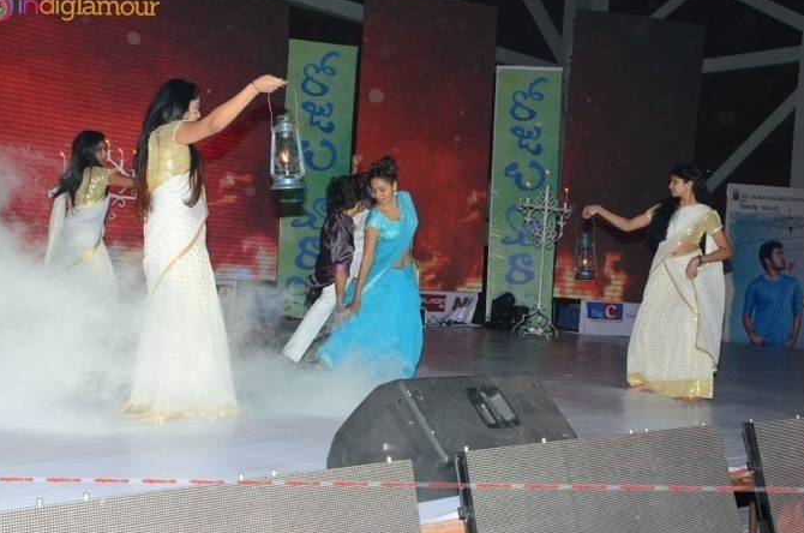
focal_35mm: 47
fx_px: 1048
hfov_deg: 42.0
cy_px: 265
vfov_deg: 28.5
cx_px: 397
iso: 1600
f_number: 7.1
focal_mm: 30
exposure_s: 1/125
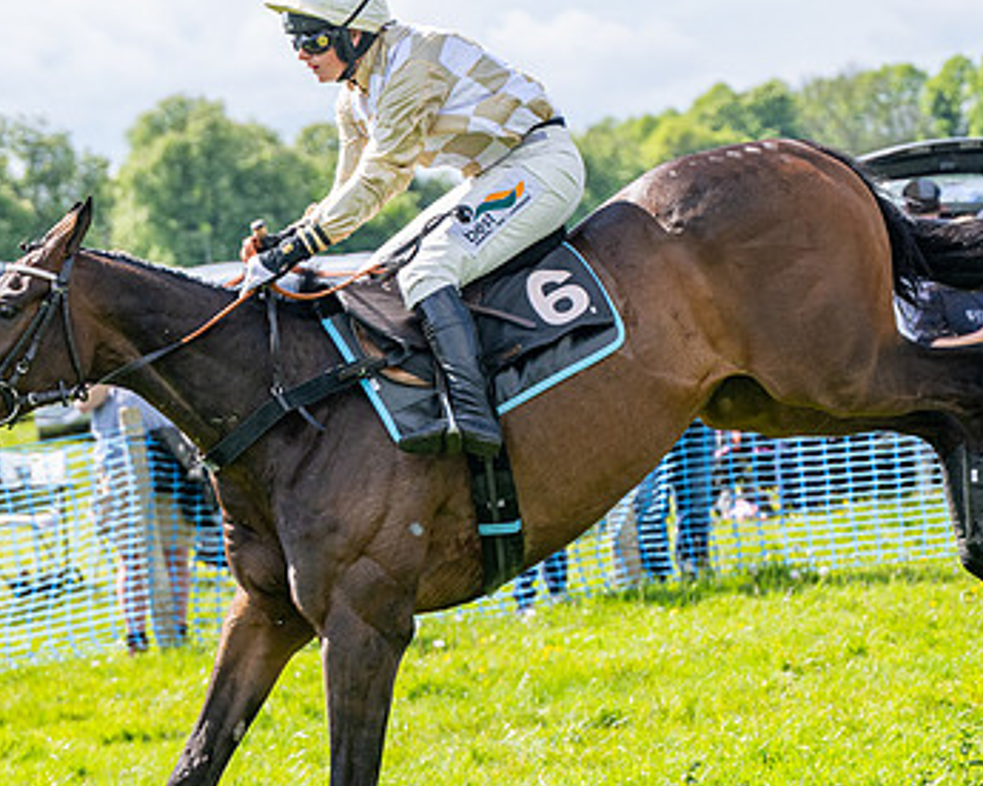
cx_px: 494
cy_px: 450
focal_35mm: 180
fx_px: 5237
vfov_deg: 8.6
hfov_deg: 10.7
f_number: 4
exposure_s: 1/2000
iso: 400
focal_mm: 98
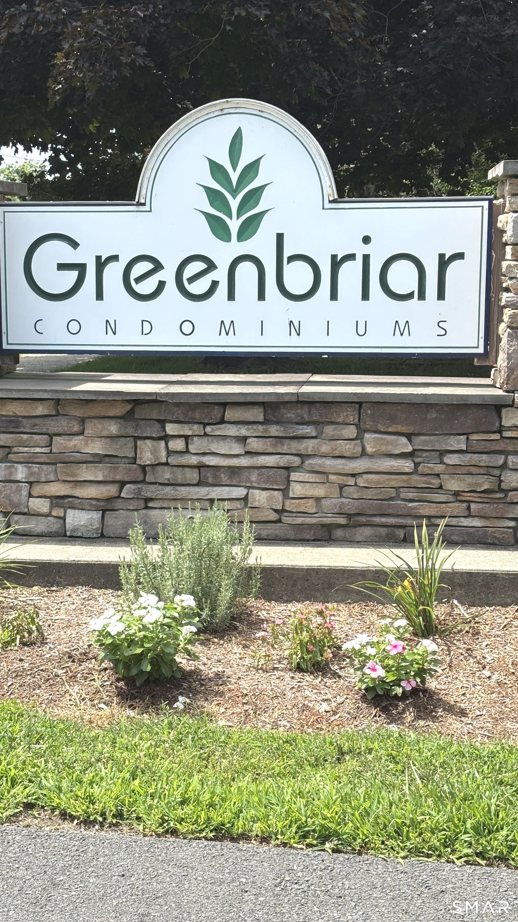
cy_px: 459
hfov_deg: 21.1
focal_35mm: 57
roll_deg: +0.1
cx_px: 212
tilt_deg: -7.7
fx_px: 1392
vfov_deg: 36.6
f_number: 1.6
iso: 32
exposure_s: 1/1233
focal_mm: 5.96
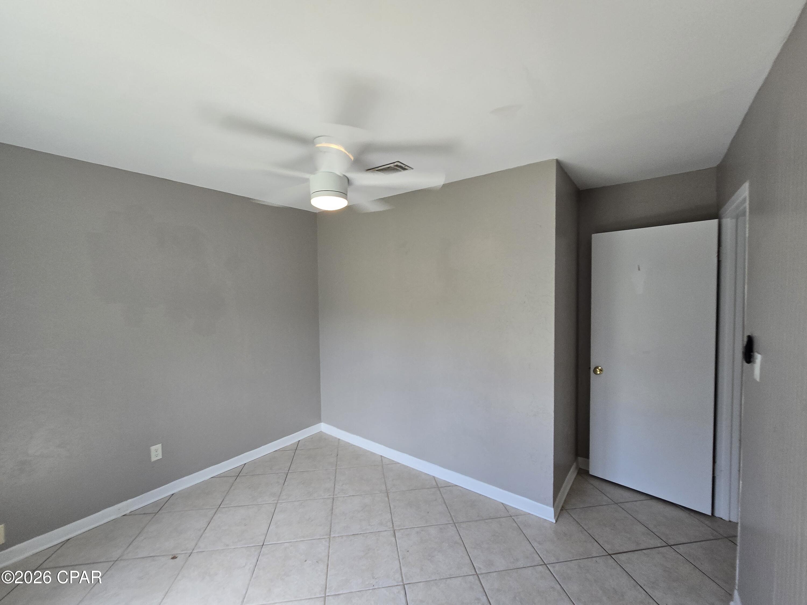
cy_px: 302
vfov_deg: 89.9
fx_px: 303
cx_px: 404
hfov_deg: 106.2
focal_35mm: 13
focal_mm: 2.2
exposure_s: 1/60
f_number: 2.2
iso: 100
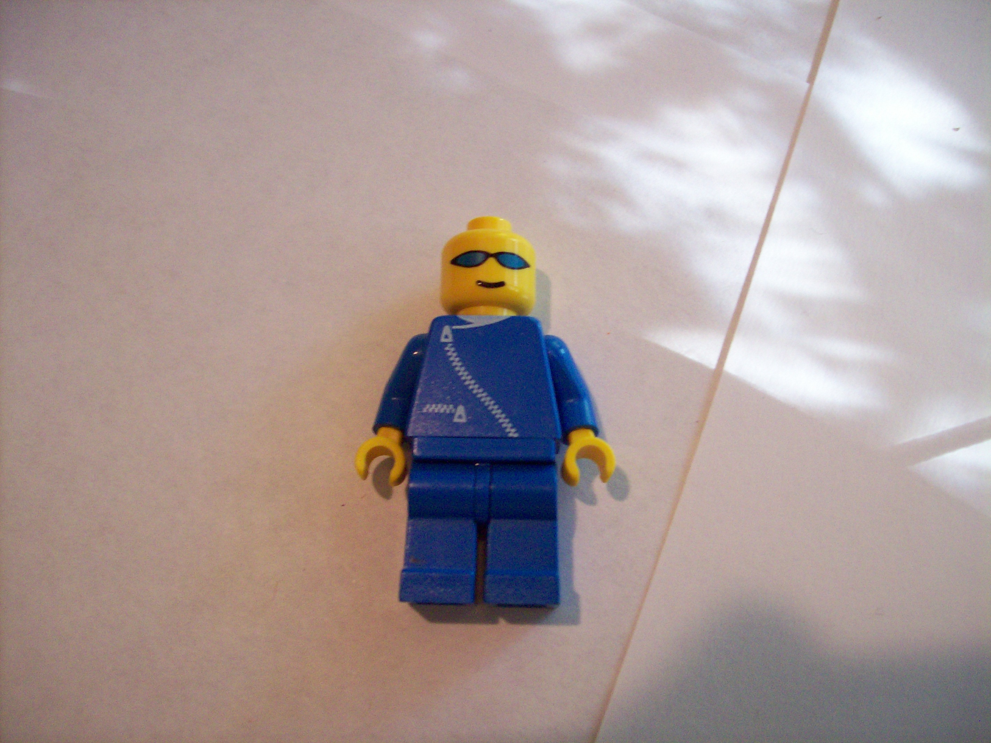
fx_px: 1030
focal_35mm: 36
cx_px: 496
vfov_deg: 39.6
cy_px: 372
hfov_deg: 51.4
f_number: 2.7
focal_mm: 6
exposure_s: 1/22.2
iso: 160
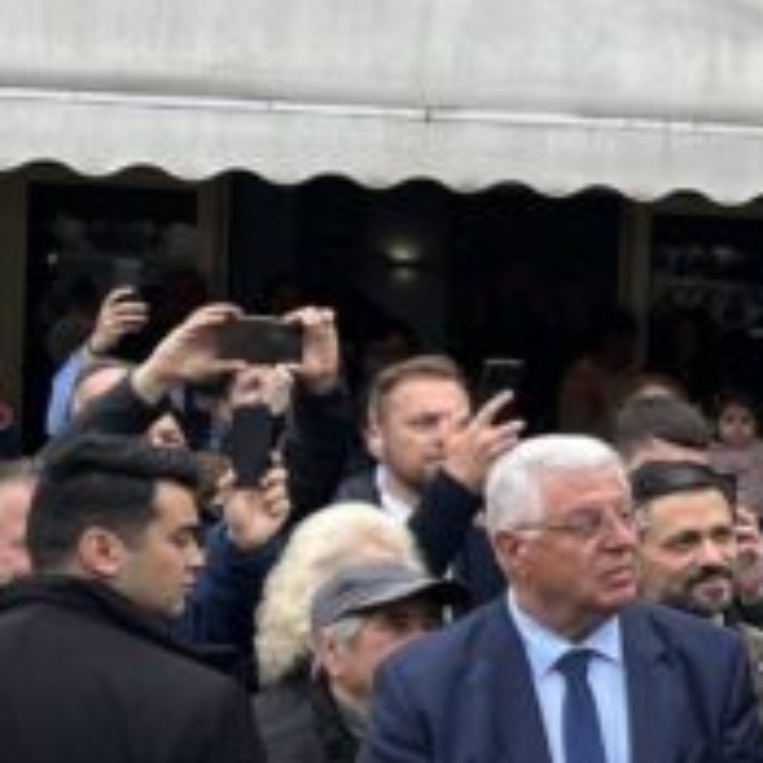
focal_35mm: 92
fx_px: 2294
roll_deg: -3.0
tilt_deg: -2.4
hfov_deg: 16.7
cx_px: 1232
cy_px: 346
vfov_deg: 18.9
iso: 50
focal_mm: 5.1
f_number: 1.6
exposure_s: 1/967
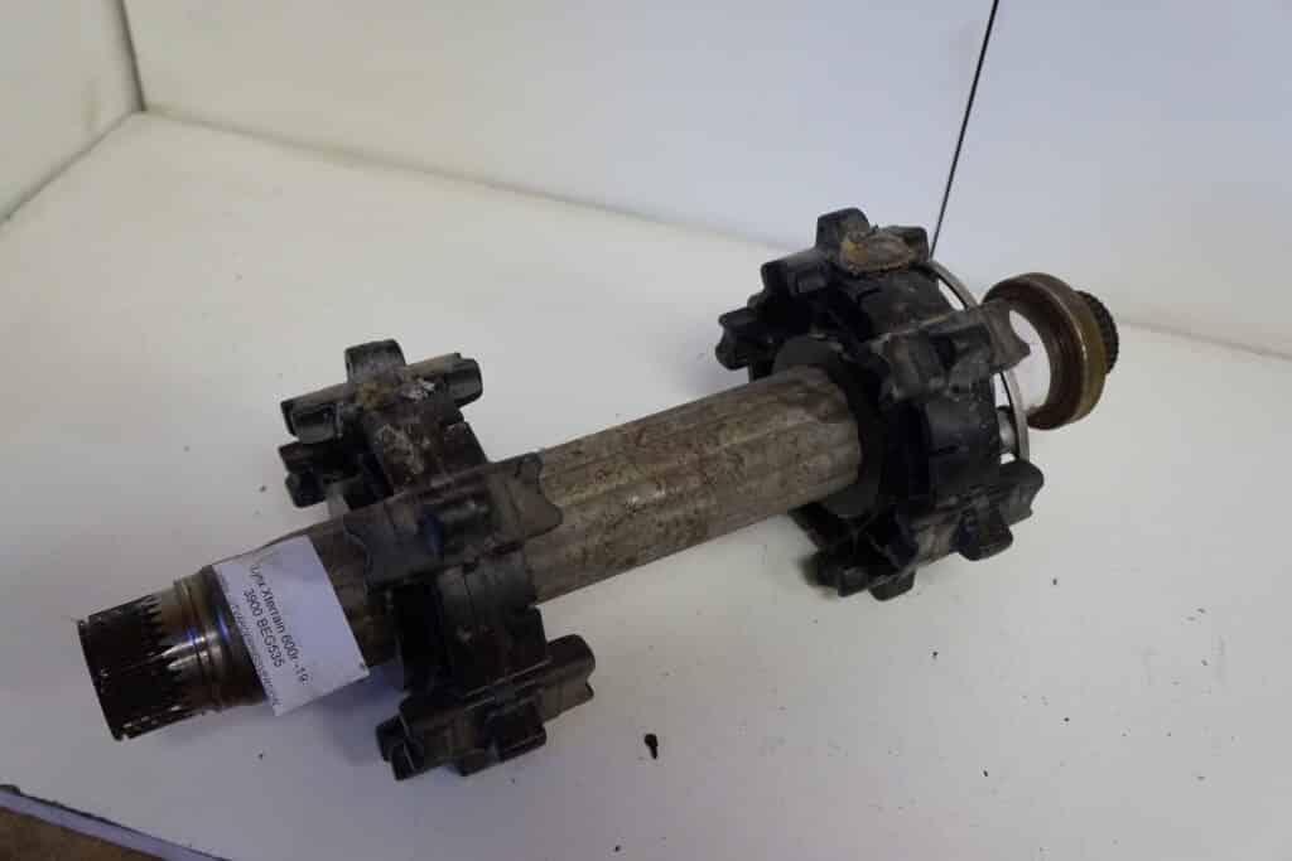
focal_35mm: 33
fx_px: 1184
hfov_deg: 57.2
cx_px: 646
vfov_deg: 40.0
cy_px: 430
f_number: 5
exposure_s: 1/50
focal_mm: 22
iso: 3200
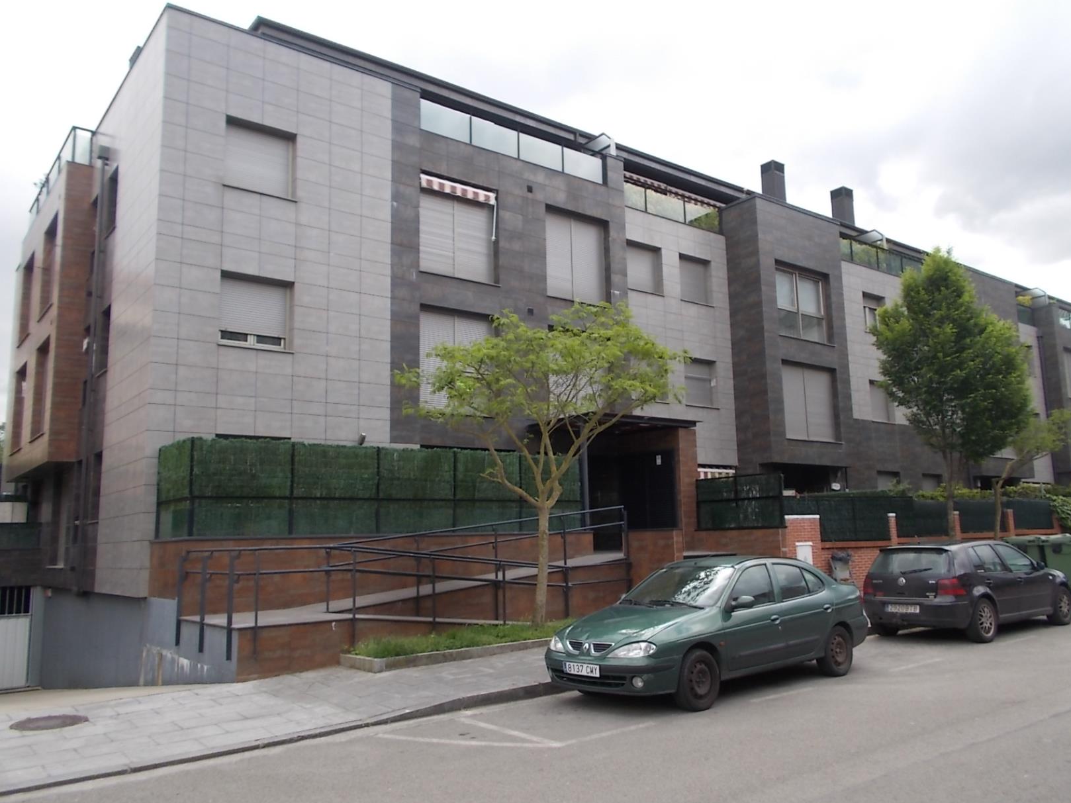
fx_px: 835
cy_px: 403
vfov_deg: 51.3
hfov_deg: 65.3
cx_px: 555
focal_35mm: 27
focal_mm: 4.6
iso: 80
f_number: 3.2
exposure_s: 1/320
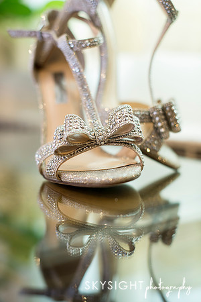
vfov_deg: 39.6
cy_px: 151
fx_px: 419
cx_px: 100
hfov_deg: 27.0
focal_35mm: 50
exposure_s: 1/100
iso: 800
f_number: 2.2
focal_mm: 50
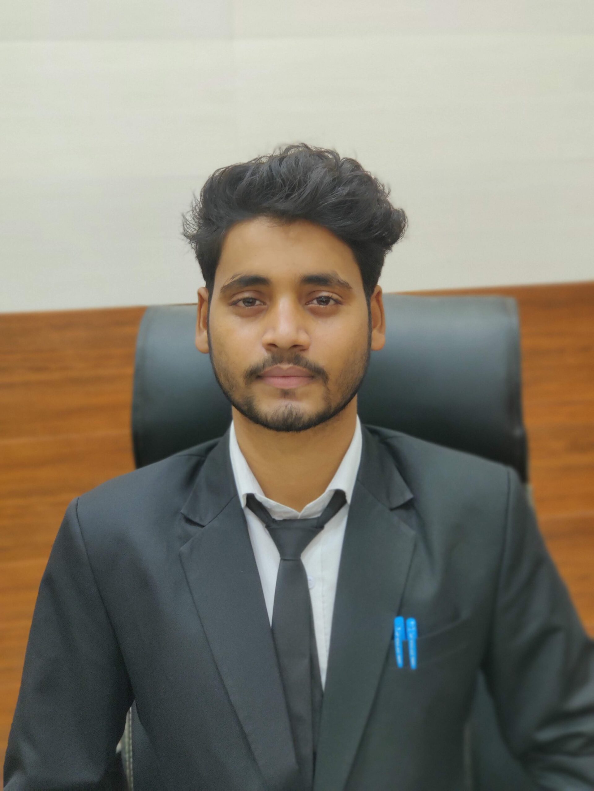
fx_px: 1510
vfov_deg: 29.4
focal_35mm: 66
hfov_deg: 22.3
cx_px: 297
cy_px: 396
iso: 640
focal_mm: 6.22
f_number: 2.2
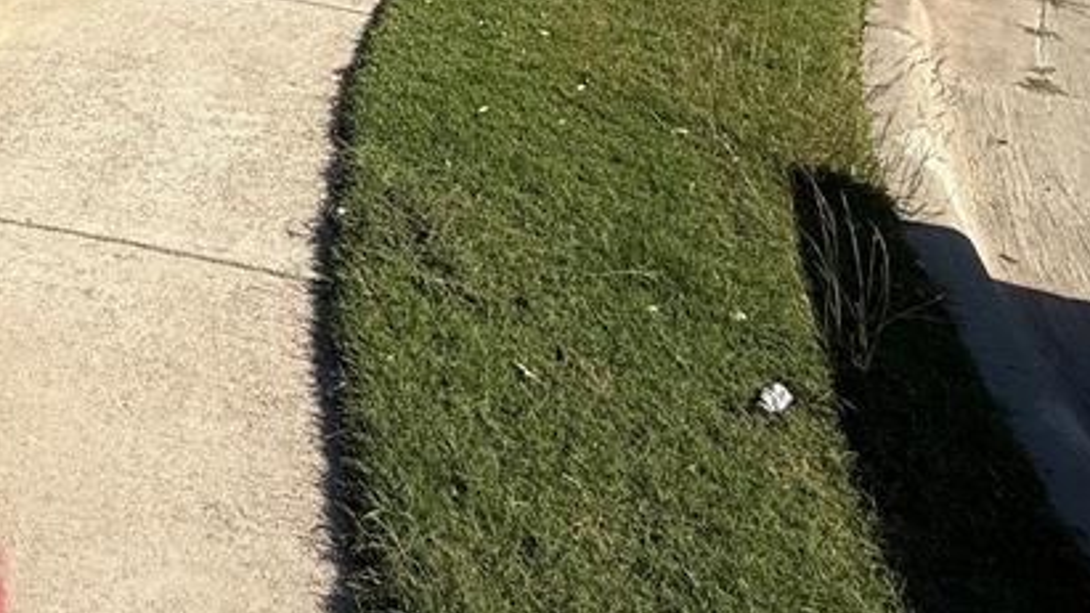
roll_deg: -0.1
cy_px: -356
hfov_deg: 44.1
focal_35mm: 38
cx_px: -27
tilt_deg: -0.6
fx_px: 1098
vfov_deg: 23.5
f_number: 2.2
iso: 50
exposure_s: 1/1901
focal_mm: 2.22
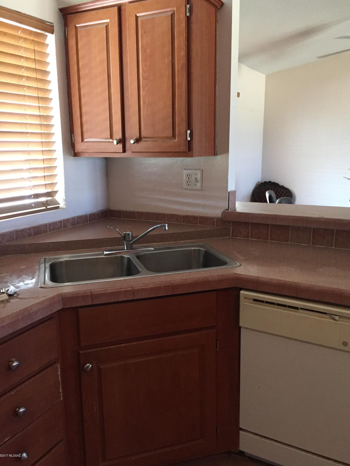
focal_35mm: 30
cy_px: 230
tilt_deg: -11.3
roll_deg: -0.1
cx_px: 179
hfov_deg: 46.8
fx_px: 404
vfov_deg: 60.0
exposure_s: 1/30
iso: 200
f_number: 2.2
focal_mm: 4.15
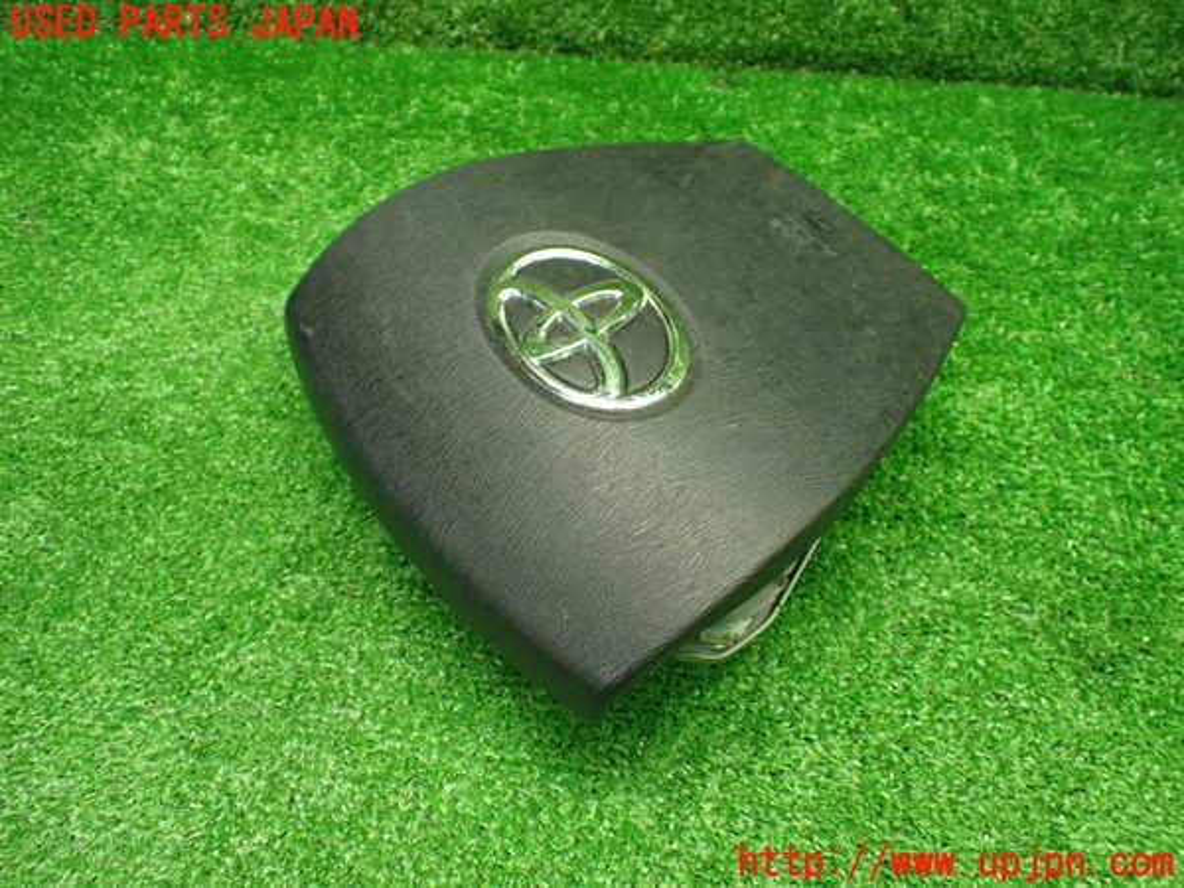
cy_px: 444
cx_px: 592
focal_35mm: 30
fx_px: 1026
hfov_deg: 60.0
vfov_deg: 46.8
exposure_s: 1/100
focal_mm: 5.4
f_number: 2.3
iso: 800
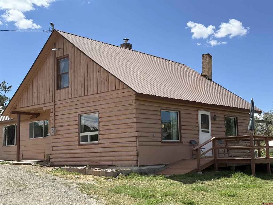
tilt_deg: +7.6
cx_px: 136
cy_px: 102
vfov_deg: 30.3
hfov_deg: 39.7
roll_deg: +1.0
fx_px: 379
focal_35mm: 48
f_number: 1.78
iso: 80
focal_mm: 6.76
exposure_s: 1/5208
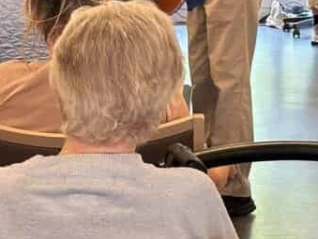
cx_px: 429
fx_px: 1665
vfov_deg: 8.1
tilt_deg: -3.5
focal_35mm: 181
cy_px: -56
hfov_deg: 10.6
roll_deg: +0.1
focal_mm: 6.86
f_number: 1.78
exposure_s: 1/100
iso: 80
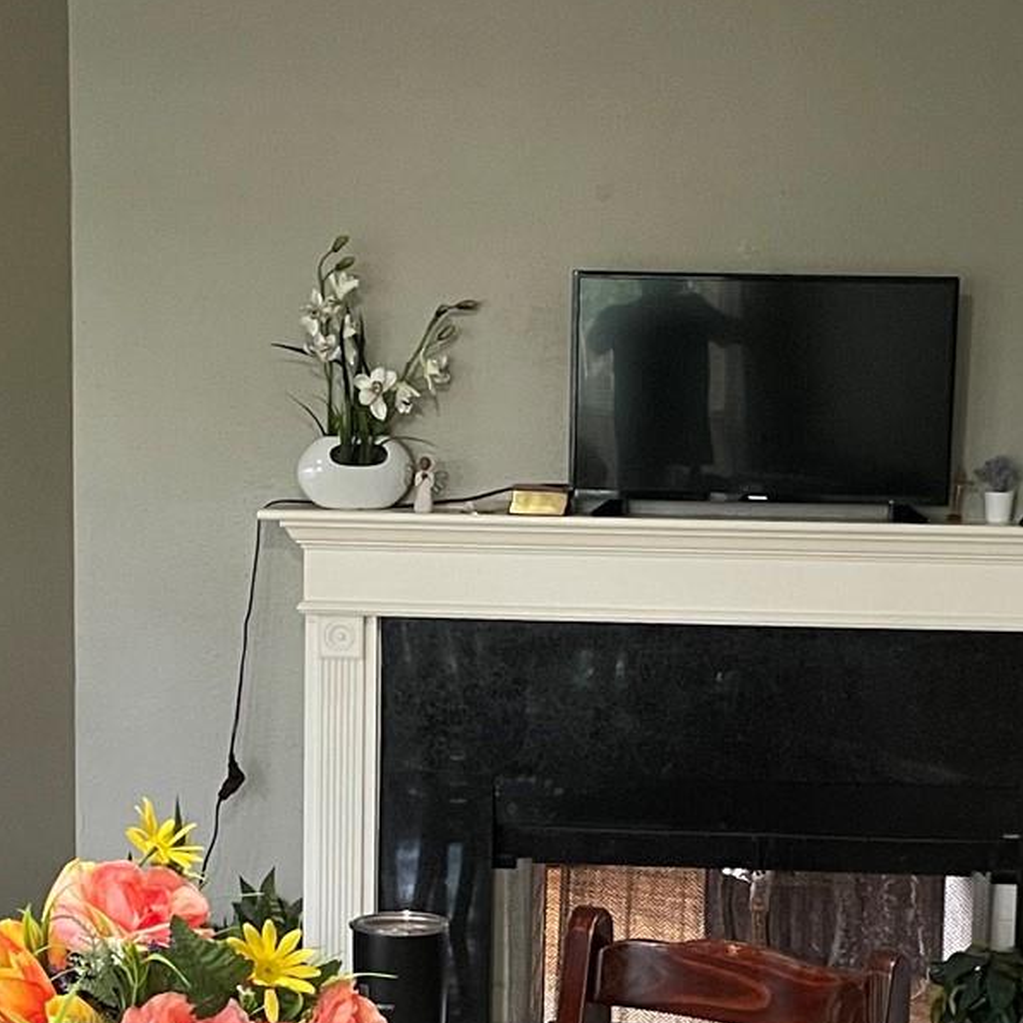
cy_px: 747
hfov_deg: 21.9
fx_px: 2641
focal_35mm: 79
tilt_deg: -7.1
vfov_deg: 21.8
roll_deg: -1.7
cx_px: 614
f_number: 1.6
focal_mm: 4.2
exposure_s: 1/40
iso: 500
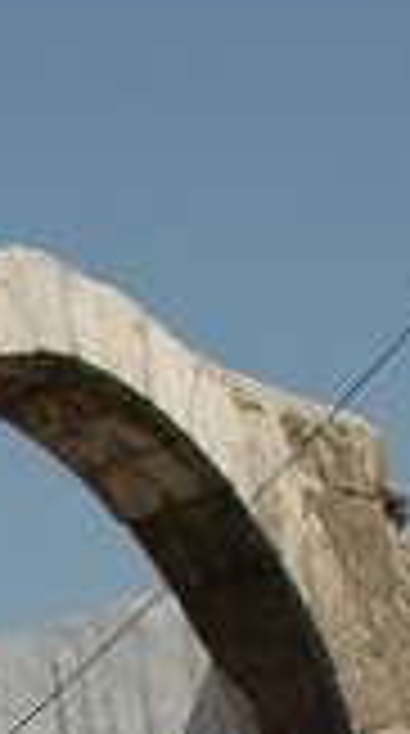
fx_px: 3460
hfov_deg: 6.1
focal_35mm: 178
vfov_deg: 11.6
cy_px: 1110
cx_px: -1000
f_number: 10
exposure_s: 1/400
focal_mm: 18
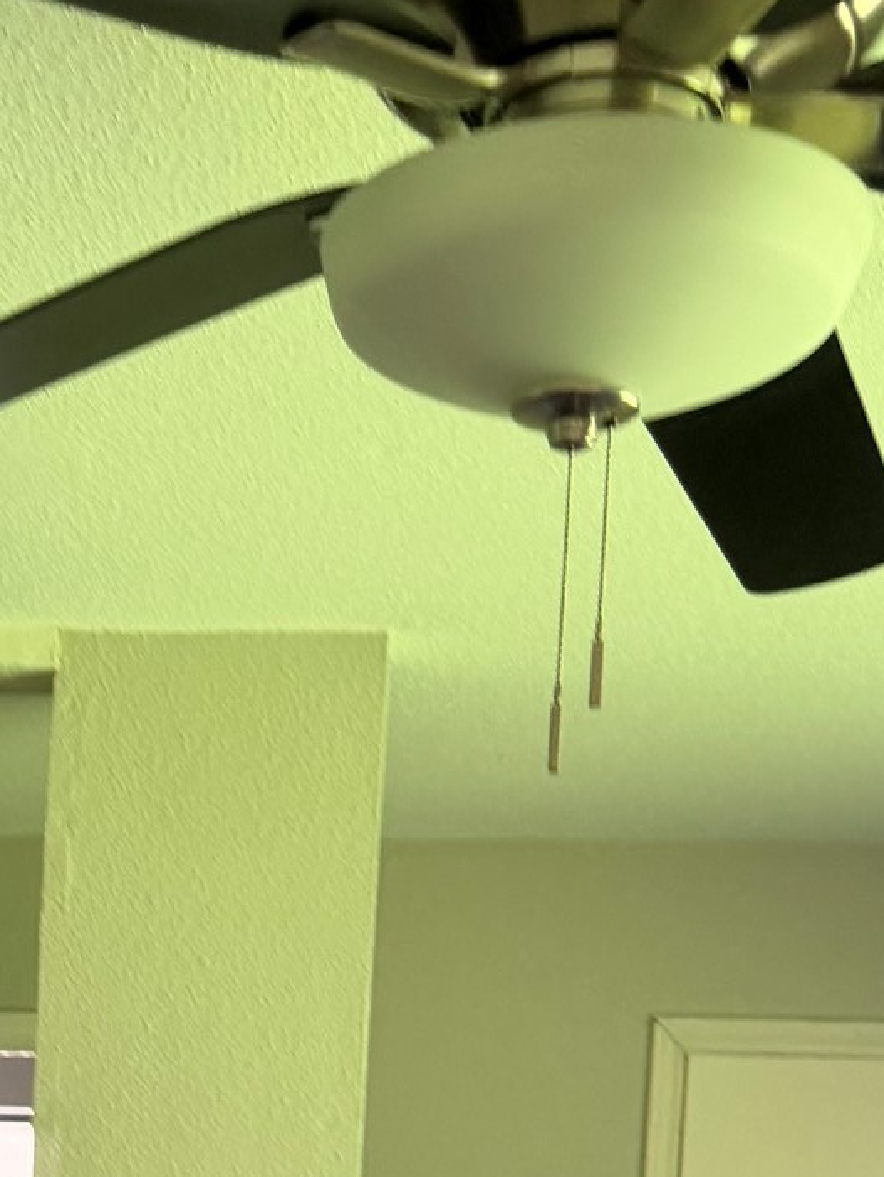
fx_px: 2382
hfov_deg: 20.1
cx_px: -82
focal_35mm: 70
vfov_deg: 24.7
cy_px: 1469
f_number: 1.78
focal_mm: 6.76
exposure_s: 1/103
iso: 200
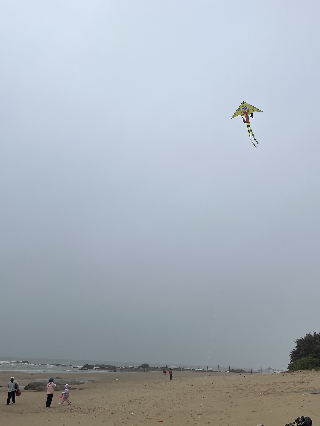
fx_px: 382
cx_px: 172
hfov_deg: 45.4
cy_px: 241
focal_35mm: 31
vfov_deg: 58.1
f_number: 1.6
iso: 50
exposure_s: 1/7353
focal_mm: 5.1
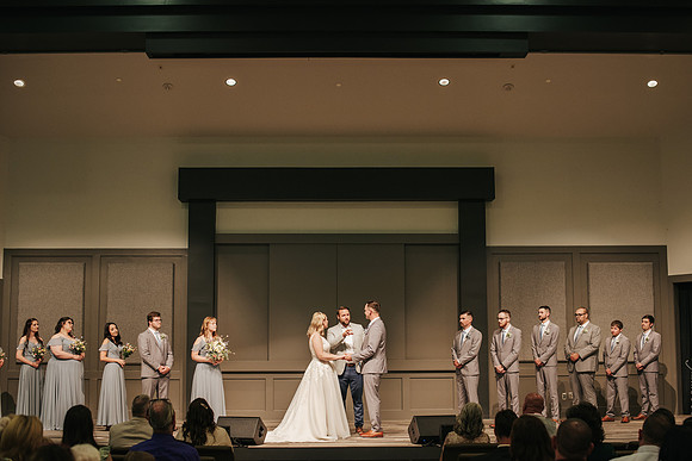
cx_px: 363
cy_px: 227
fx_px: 1014
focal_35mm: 53
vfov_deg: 25.7
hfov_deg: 37.7
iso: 1000
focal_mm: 50
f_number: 3.2
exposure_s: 1/200
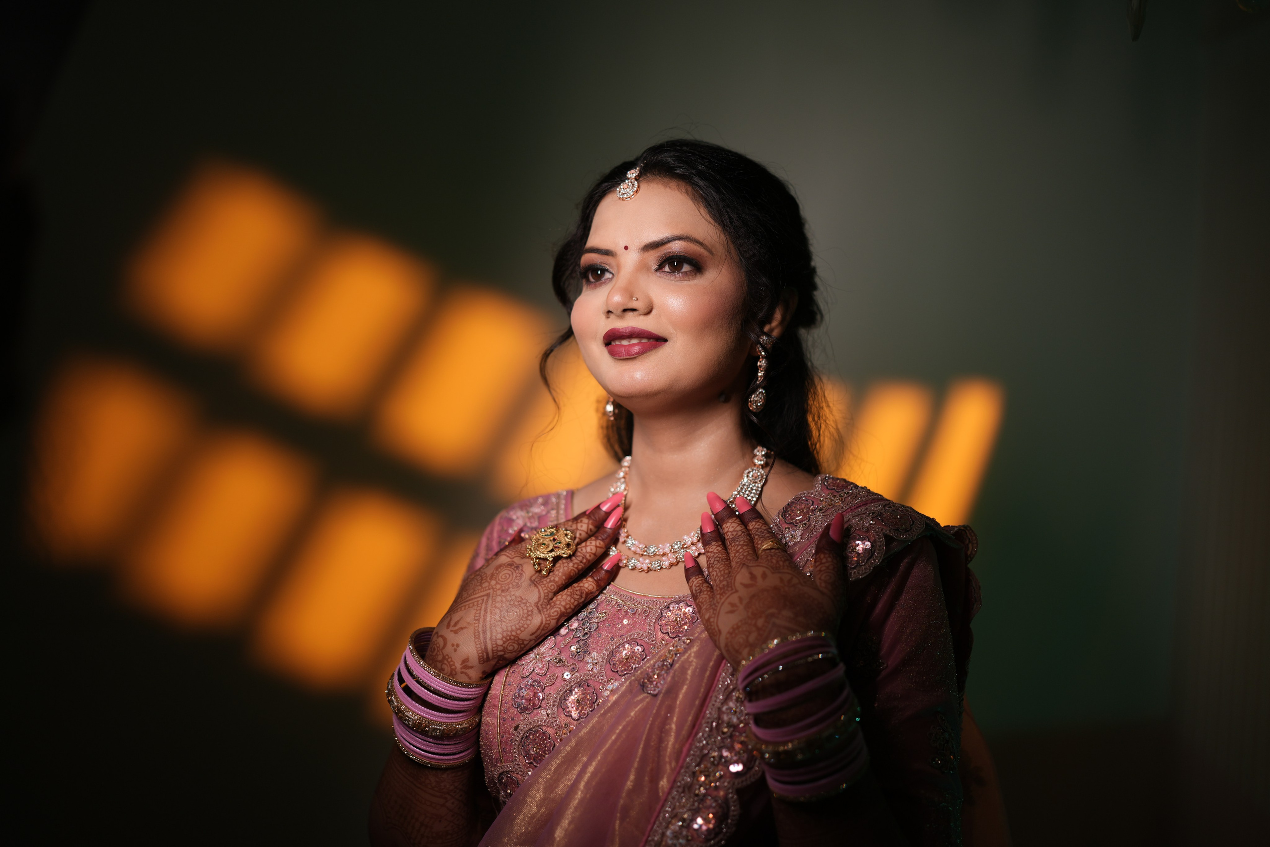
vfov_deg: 37.9
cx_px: 635
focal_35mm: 35
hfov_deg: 54.4
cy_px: 424
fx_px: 1235
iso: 125
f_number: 1.4
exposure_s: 1/200
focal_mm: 35
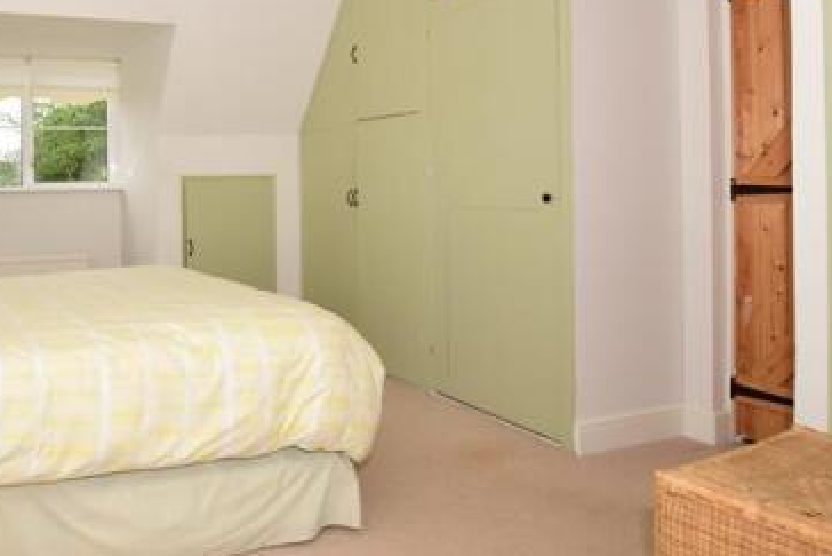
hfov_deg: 61.0
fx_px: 624
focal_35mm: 27
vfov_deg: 47.1
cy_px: 182
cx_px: 149
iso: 200
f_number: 7.1
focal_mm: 10
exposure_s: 1/200
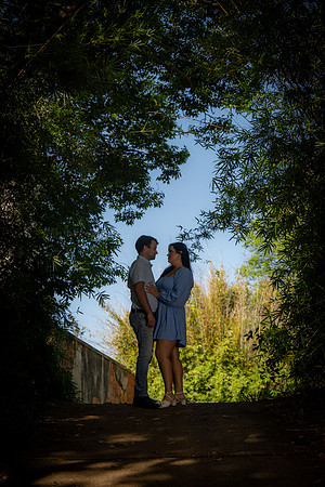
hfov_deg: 15.5
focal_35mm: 88
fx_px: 1192
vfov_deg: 23.1
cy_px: 244
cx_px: 162
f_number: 6.3
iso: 100
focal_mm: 88
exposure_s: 1/125
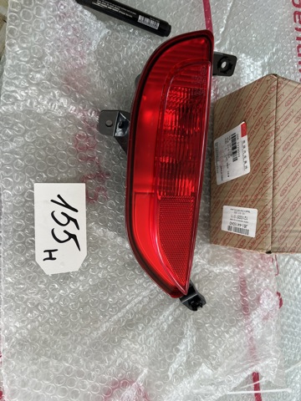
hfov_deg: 53.1
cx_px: 150
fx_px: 301
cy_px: 200
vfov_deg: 67.3
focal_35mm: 26
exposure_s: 1/121
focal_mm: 5.7
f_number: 1.5
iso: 80
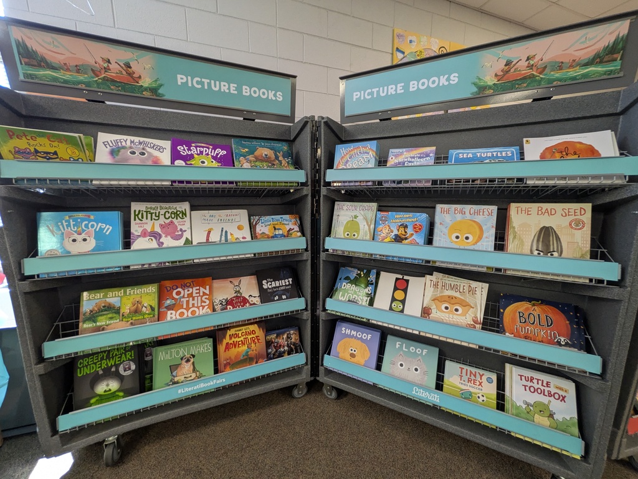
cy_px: 240
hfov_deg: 102.1
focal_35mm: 14
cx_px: 319
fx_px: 258
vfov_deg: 85.7
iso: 215
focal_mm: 1.85
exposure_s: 1/40
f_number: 2.2
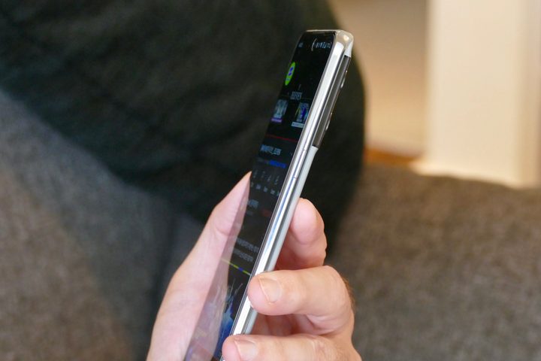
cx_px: 270
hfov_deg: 16.3
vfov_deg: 10.9
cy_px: 180
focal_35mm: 126
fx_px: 1893
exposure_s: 1/40
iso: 1600
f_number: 4
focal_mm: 45.89
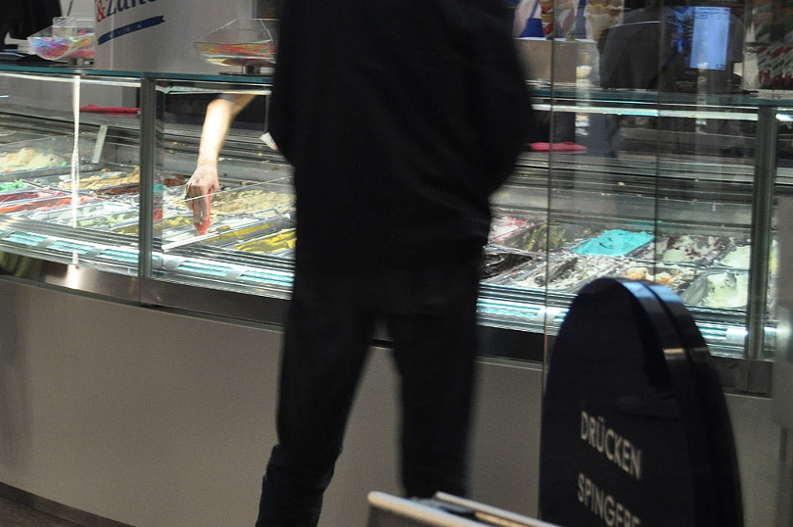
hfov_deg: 25.6
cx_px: 97
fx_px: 1694
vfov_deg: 17.6
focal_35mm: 77
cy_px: 196
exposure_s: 1/13
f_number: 6.3
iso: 800
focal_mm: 26
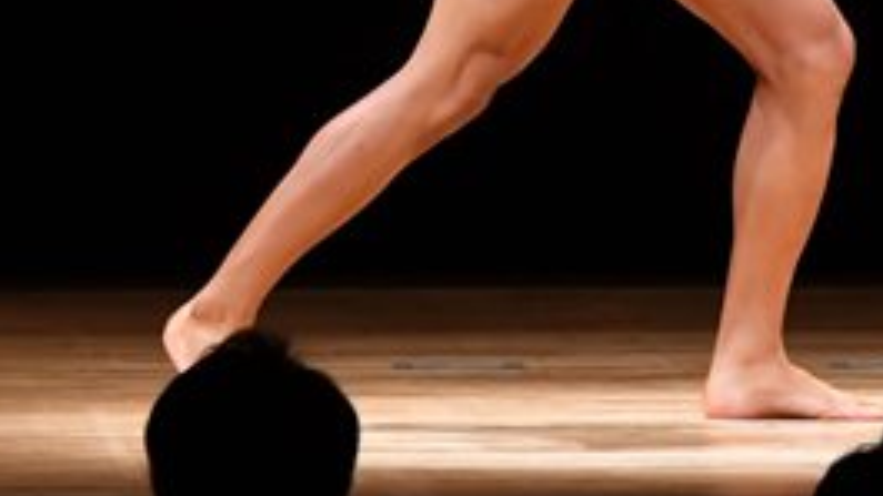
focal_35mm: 689
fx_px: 16130
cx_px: 615
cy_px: -233
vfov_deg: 1.8
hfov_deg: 3.1
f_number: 5.6
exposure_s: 1/400
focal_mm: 150
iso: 3200
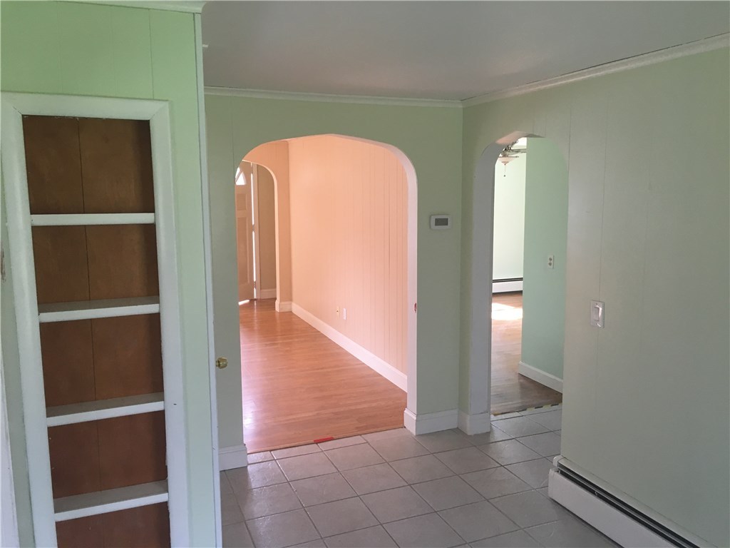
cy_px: 274
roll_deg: +0.2
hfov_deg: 61.7
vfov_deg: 48.2
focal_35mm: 29
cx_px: 365
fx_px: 612
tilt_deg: -7.8
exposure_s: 1/30
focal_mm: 4.15
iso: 40
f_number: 2.2
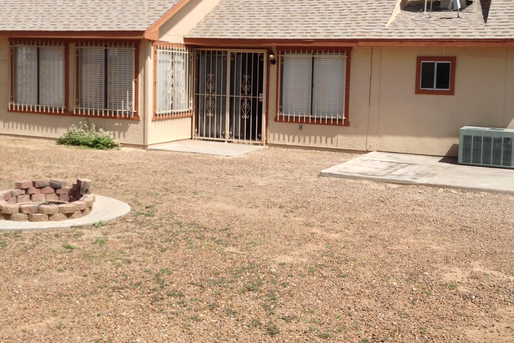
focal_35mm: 49
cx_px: 263
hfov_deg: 40.3
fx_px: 700
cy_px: 117
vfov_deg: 27.4
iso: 50
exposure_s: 1/2762
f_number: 2.4
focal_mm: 4.28
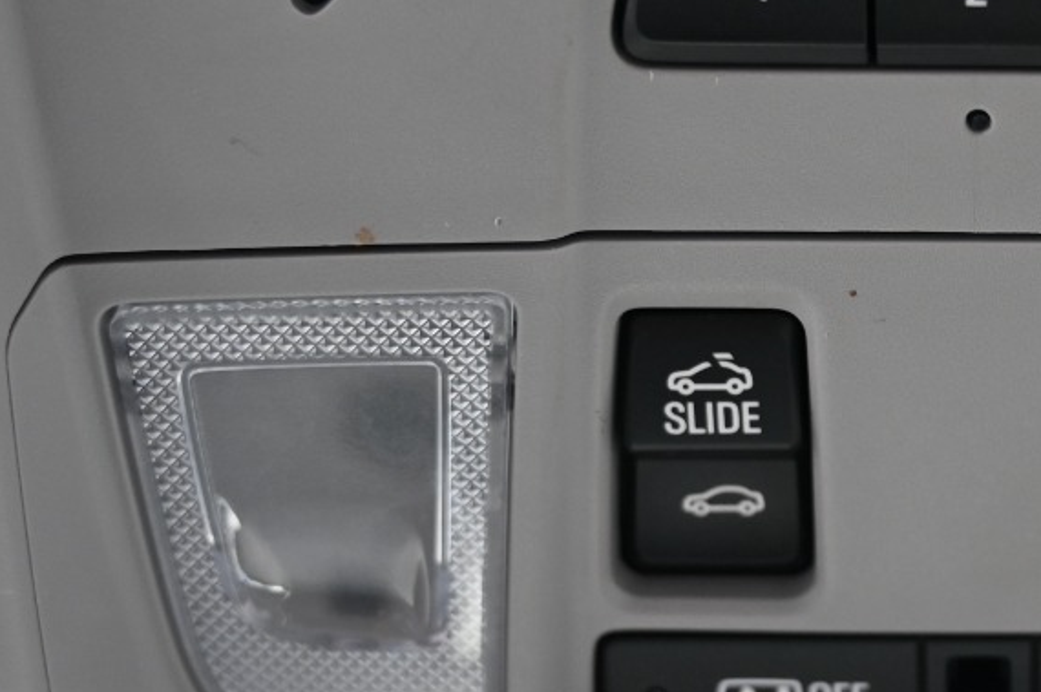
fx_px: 2757
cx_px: 995
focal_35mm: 95
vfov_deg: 14.3
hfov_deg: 20.8
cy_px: 431
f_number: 4
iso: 800
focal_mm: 33.5
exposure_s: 1/125
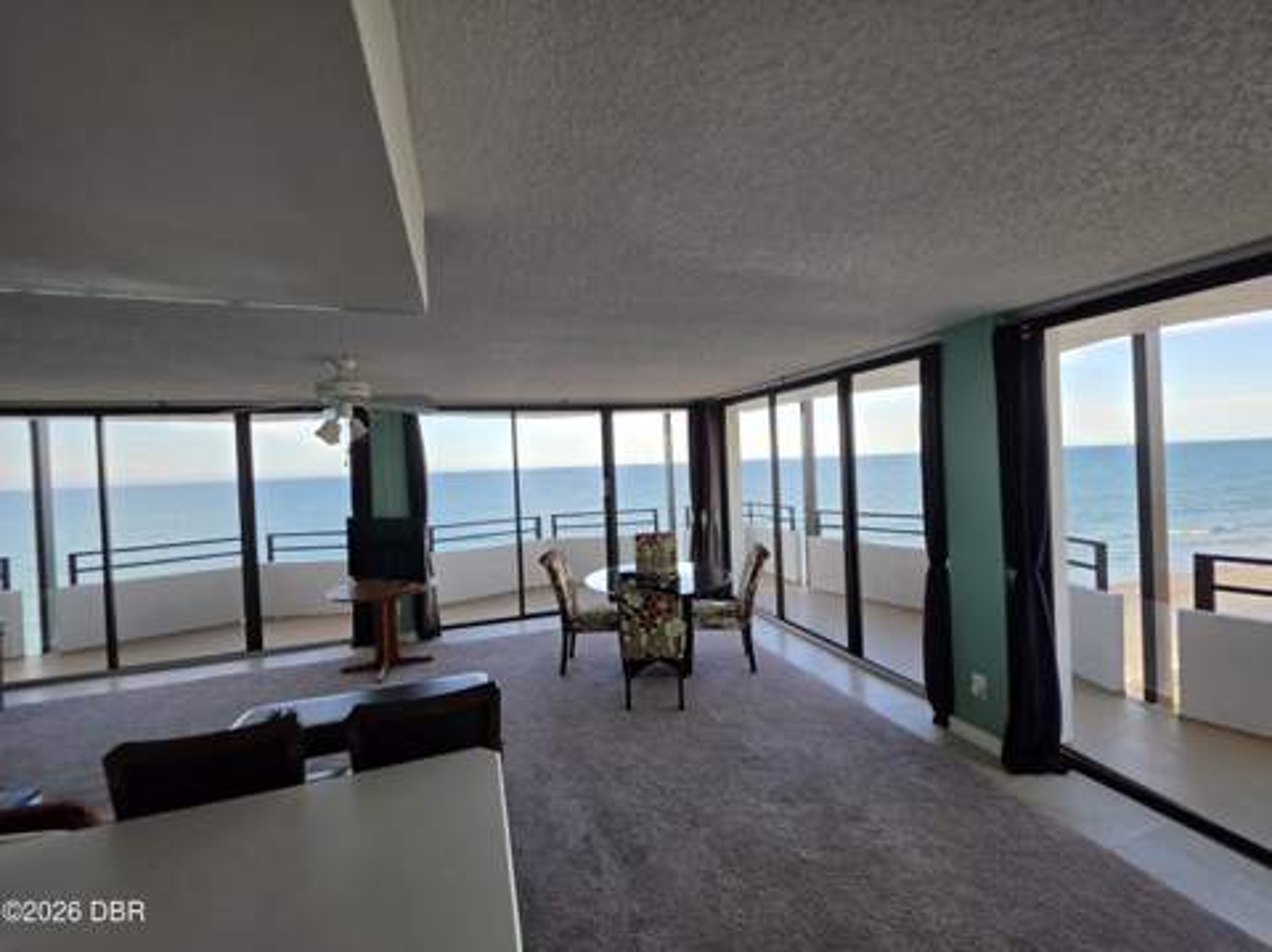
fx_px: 477
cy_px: 476
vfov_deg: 89.8
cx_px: 636
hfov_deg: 106.2
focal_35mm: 13
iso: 20
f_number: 1.9
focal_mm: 2.2
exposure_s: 1/120
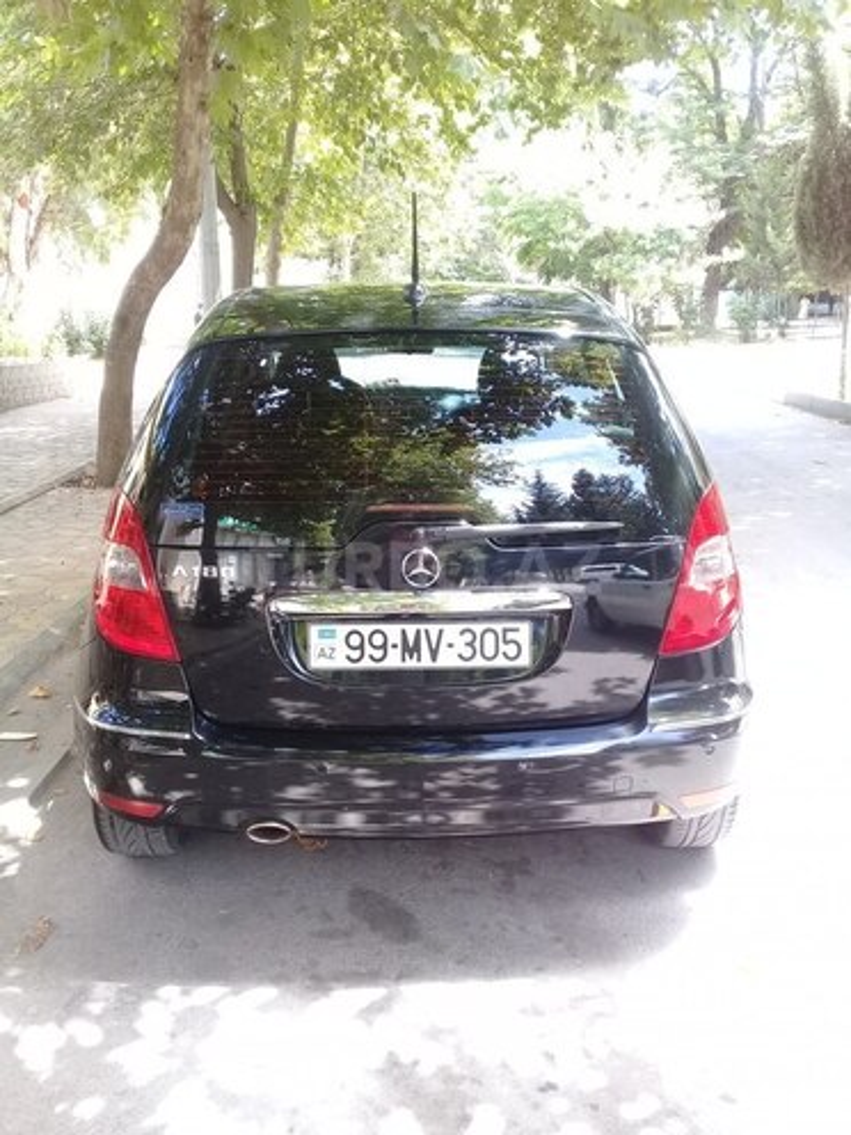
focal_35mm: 31
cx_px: 426
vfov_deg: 58.4
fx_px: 1016
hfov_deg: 45.4
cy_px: 568
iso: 64
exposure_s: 1/50
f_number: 2.2
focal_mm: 3.3
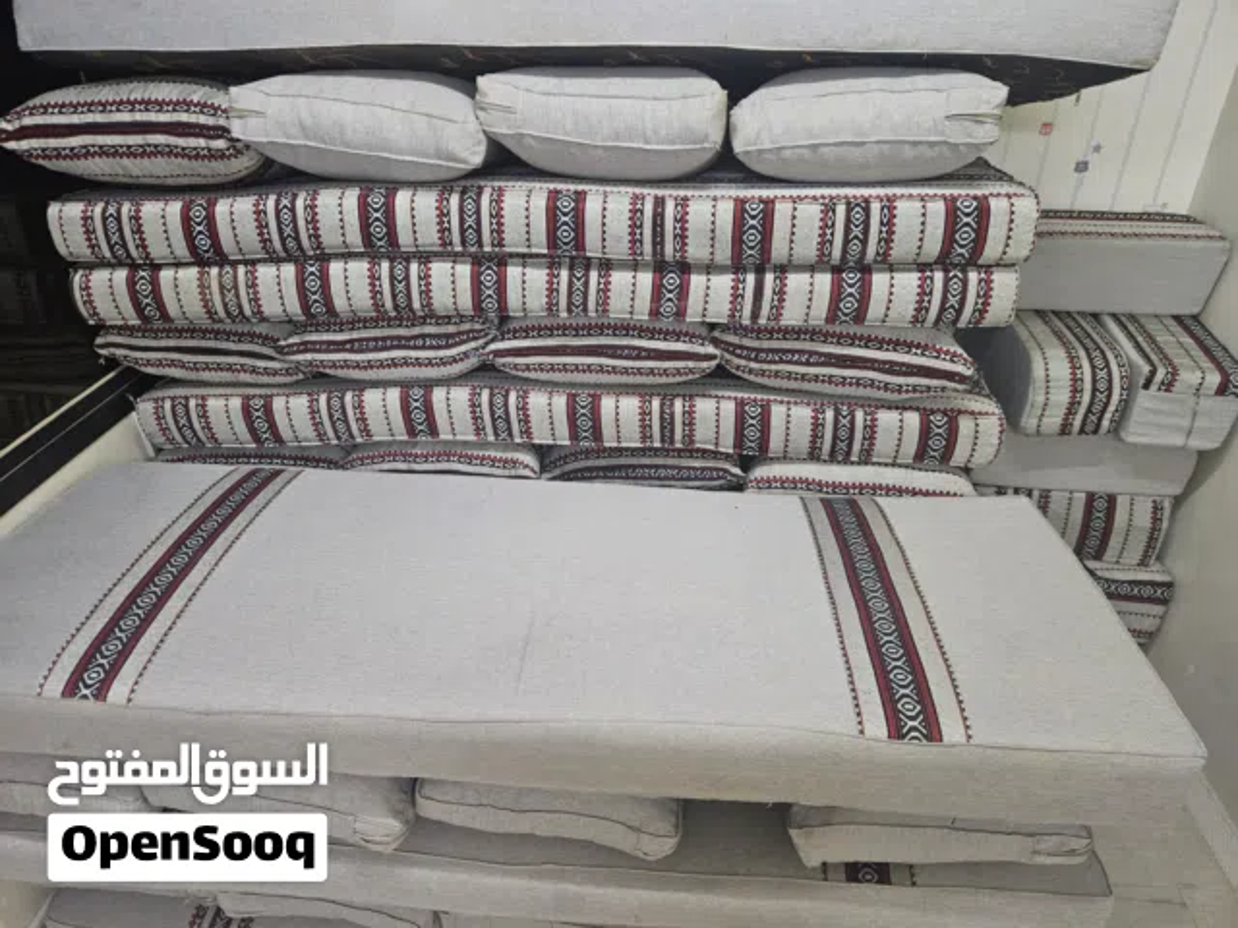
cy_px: 464
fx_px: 823
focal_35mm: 23
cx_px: 619
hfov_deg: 73.9
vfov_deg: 58.9
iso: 640
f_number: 1.8
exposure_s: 1/33.3
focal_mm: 5.4
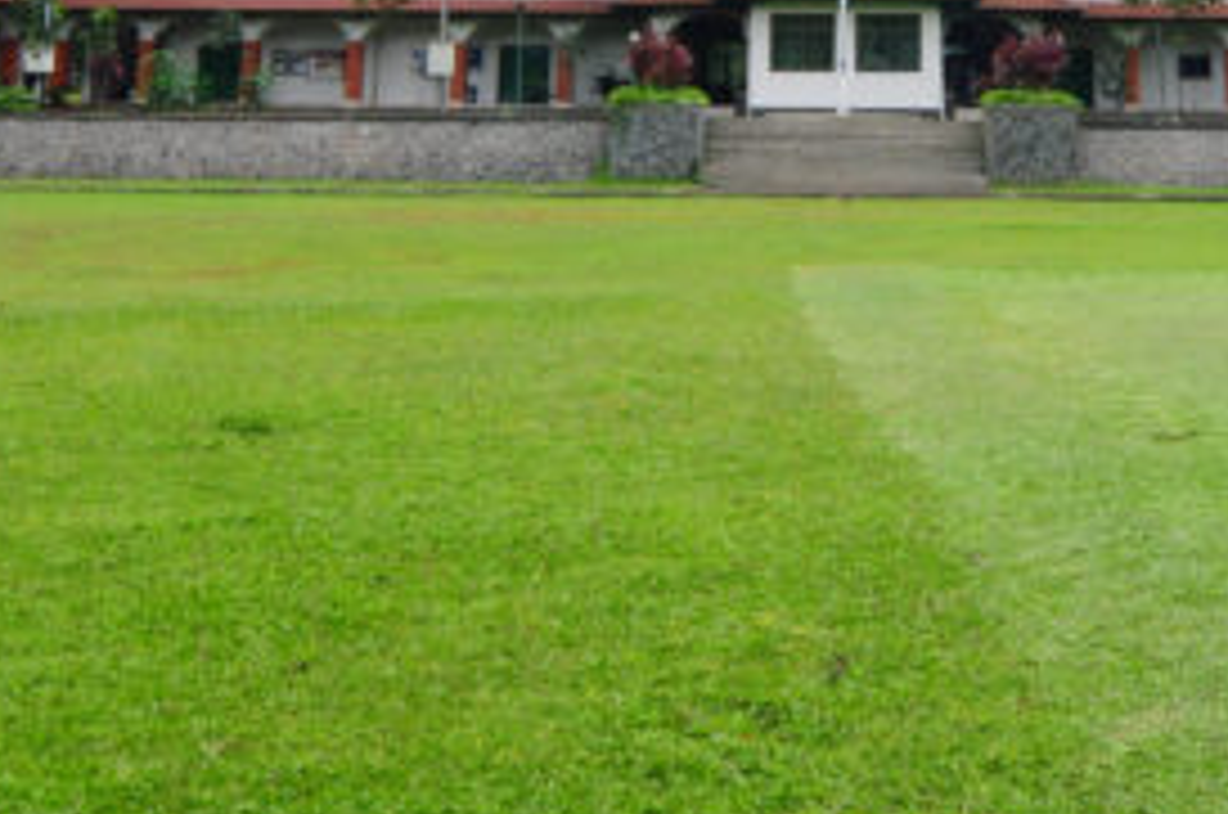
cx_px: 837
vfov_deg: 25.8
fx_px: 1580
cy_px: -171
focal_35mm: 46
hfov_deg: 41.8
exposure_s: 1/30
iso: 250
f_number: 16
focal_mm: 11
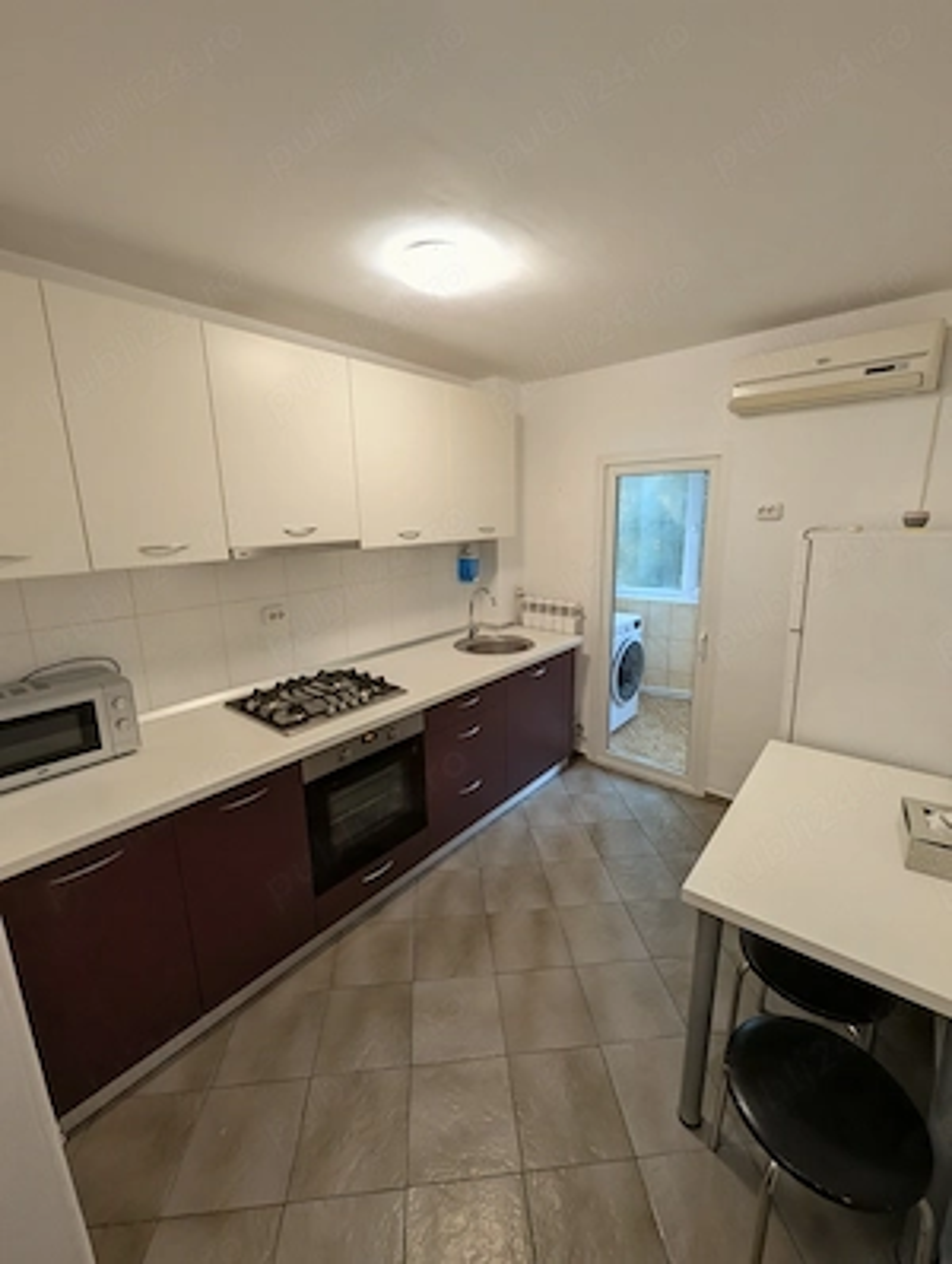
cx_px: 476
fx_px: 475
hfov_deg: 90.1
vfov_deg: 106.1
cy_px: 632
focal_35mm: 13
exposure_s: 1/25
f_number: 2.2
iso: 71
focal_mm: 1.95
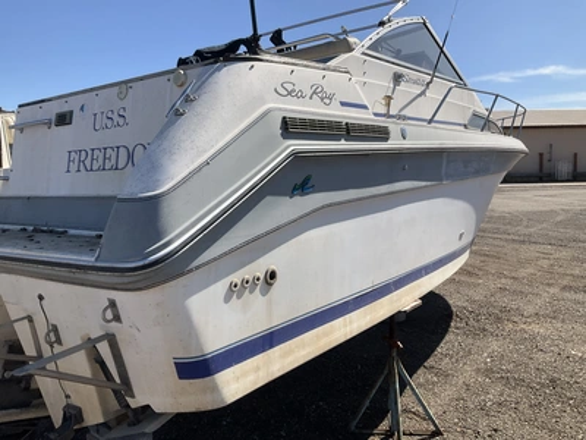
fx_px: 491
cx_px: 293
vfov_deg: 48.2
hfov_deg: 61.7
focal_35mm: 29
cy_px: 220
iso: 25
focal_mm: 3
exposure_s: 1/2058
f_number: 1.8
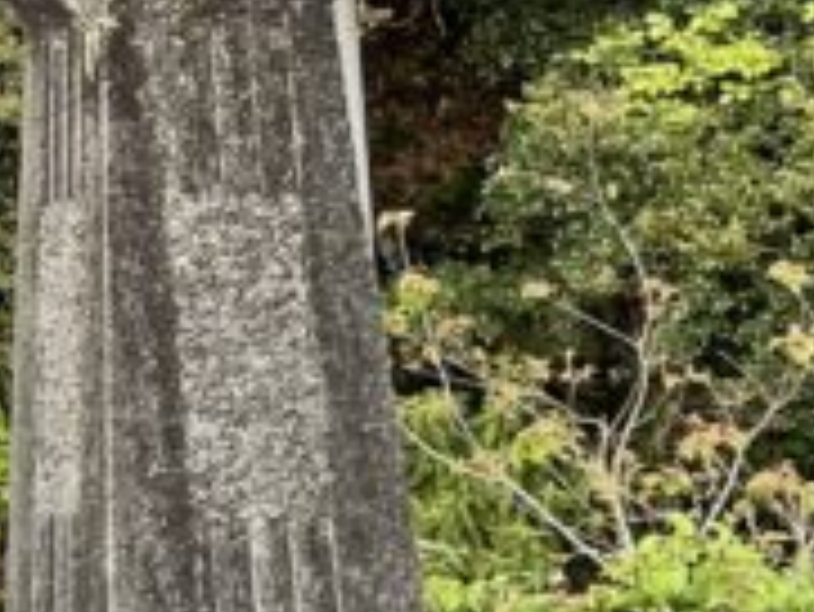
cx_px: -1358
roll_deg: +0.1
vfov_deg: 10.0
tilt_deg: +7.5
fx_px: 3459
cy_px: -27
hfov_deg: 10.7
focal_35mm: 147
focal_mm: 4.2
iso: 32
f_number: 1.6
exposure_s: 1/530
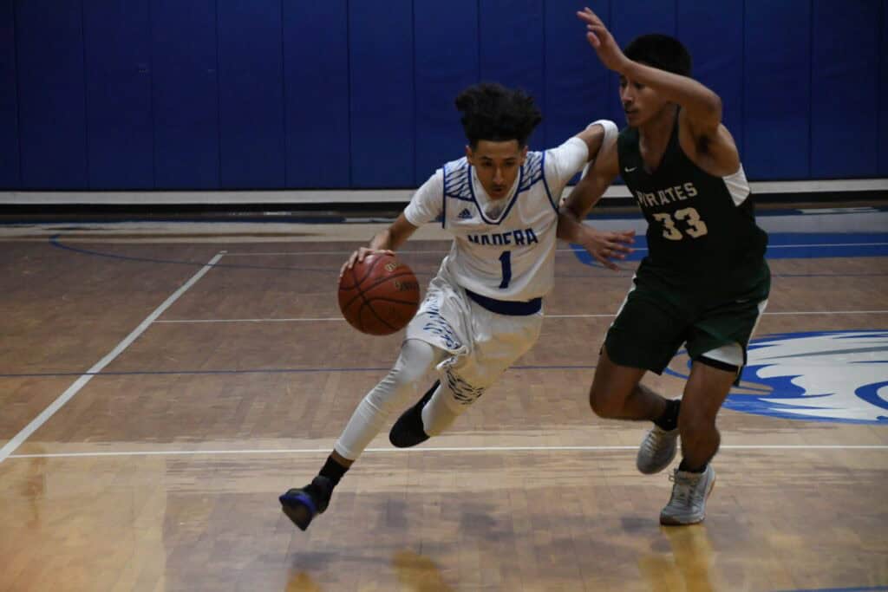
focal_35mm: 128
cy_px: 296
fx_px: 3145
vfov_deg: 10.8
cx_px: 444
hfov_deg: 16.1
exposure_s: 1/640
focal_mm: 85
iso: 8000
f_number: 5.3
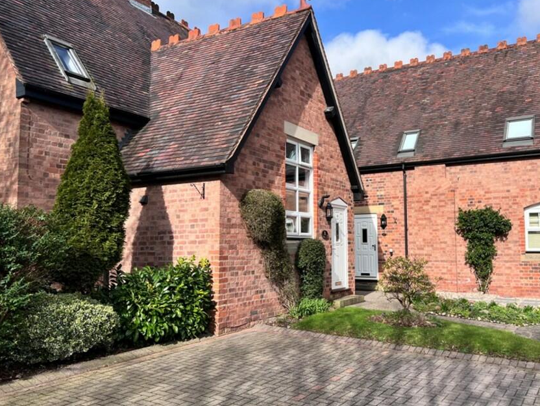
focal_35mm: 32
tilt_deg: +3.0
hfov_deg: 56.6
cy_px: 209
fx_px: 499
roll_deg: +0.4
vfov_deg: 44.2
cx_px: 309
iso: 50
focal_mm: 5.7
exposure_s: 1/3165
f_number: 1.5
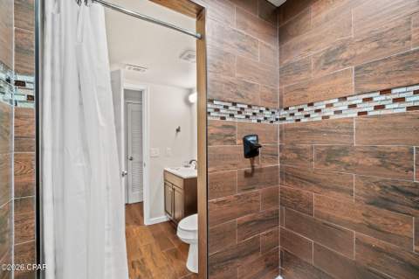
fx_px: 174
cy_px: 140
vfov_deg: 77.2
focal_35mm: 15
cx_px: 210
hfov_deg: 100.4
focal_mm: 10
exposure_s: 1.6
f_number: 8
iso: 800
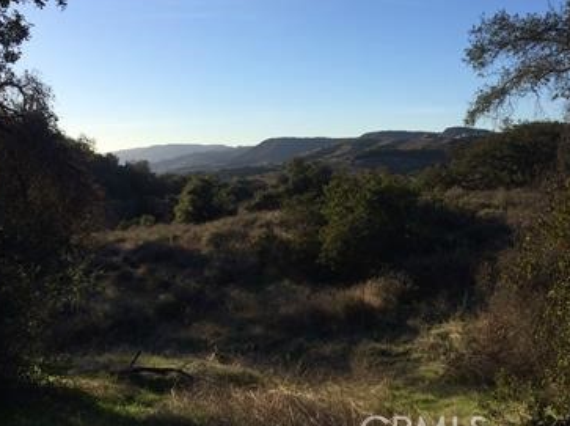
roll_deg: +1.1
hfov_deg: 51.4
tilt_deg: -3.5
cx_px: 308
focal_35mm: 36
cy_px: 188
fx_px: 592
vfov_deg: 39.5
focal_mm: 4.15
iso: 32
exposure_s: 1/1866
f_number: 2.2
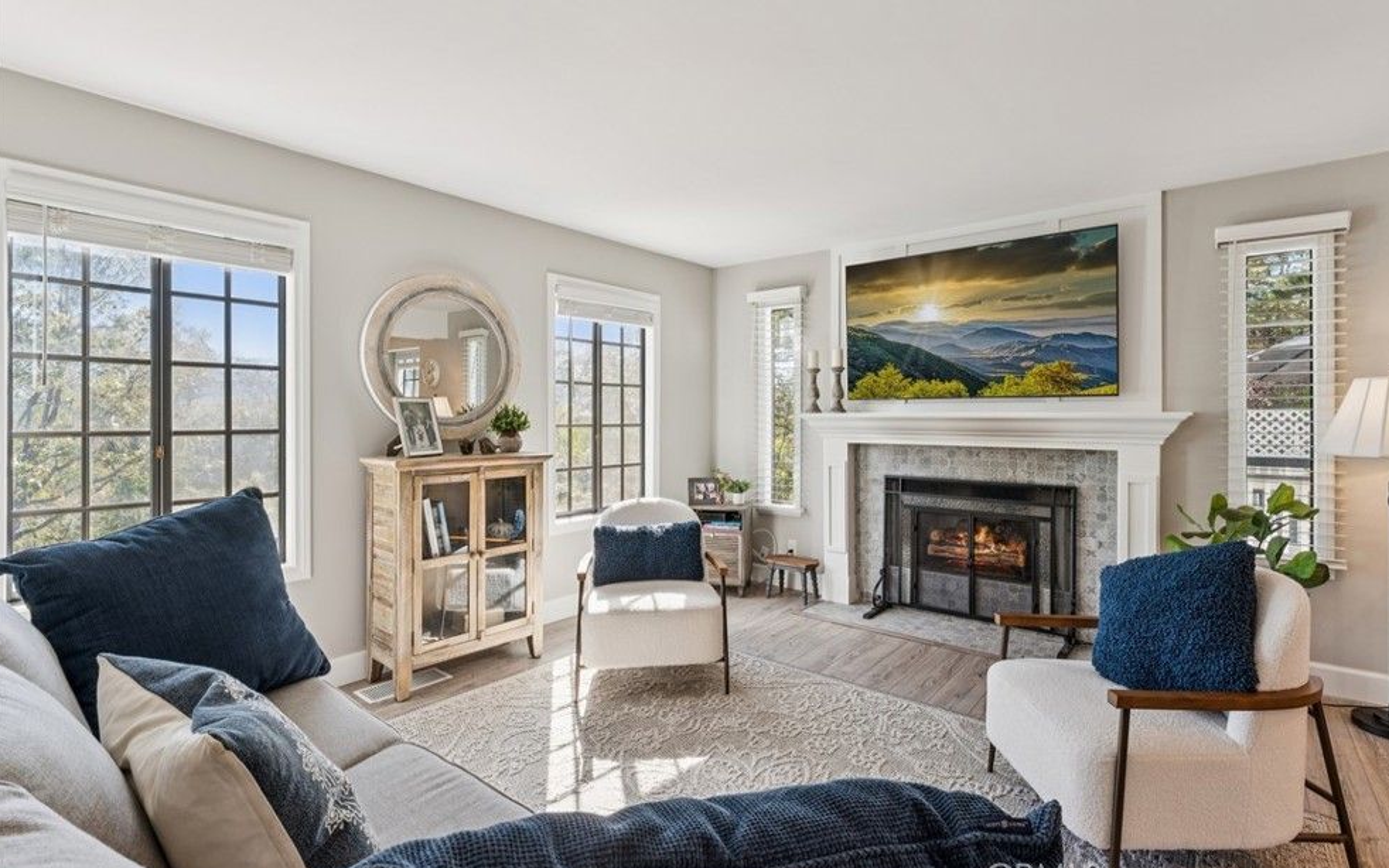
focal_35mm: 17
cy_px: 414
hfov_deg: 93.6
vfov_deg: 67.3
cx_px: 720
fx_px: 652
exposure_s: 1/5
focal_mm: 16.2
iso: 100
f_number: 13
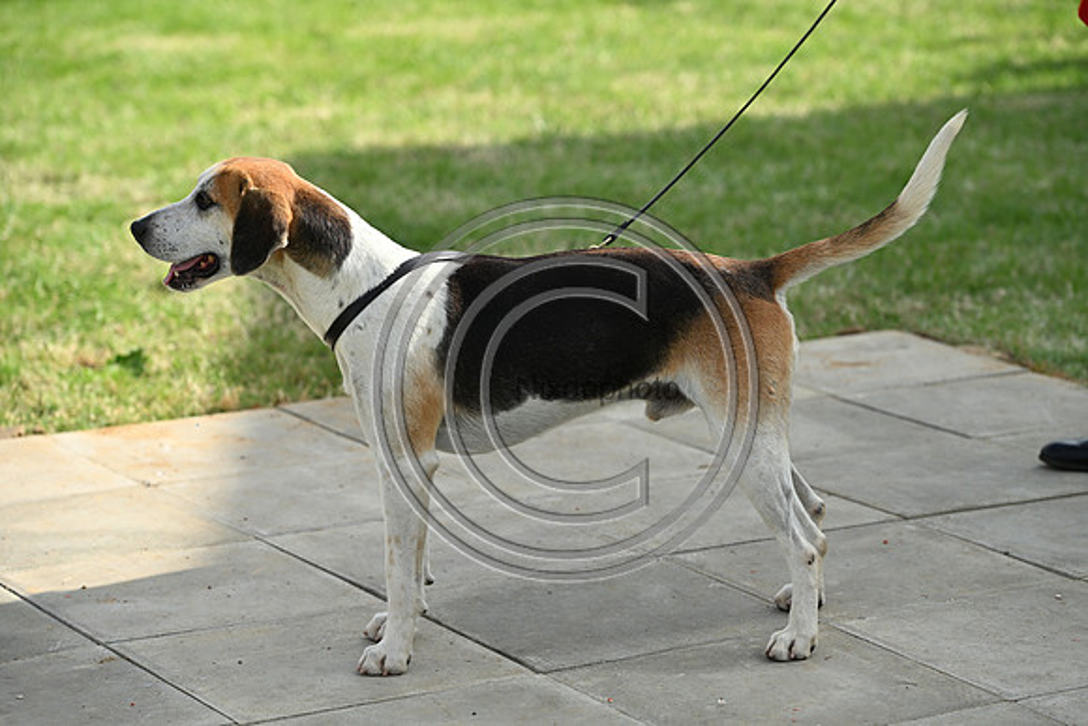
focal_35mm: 125
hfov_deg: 16.4
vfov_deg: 11.0
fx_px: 3778
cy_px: 363
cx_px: 544
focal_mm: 125
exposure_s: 1/1000
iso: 220
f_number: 4.5
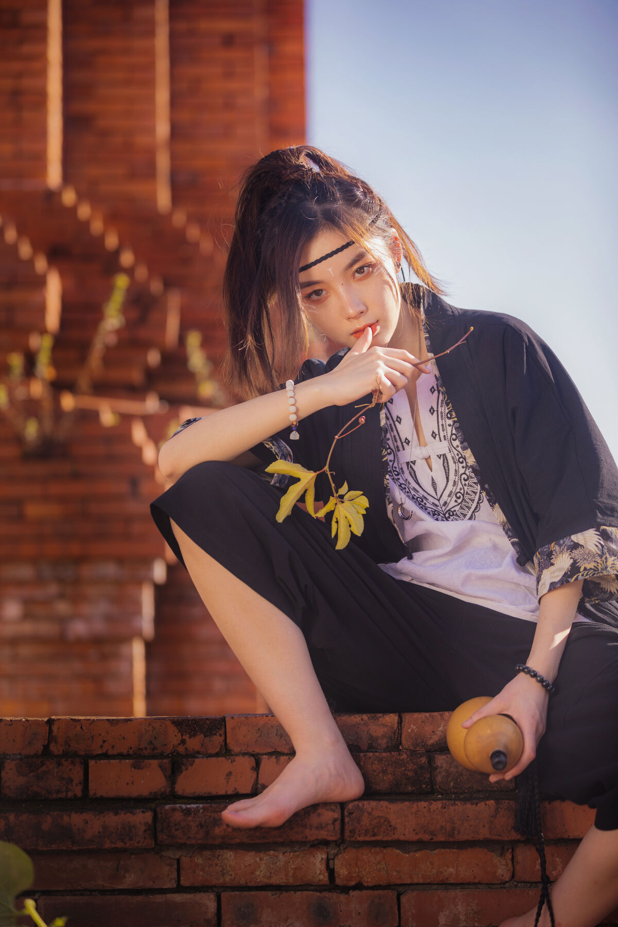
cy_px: 464
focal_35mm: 89
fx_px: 2292
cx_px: 309
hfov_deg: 15.4
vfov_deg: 22.9
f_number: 2.8
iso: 100
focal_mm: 90
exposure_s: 1/500
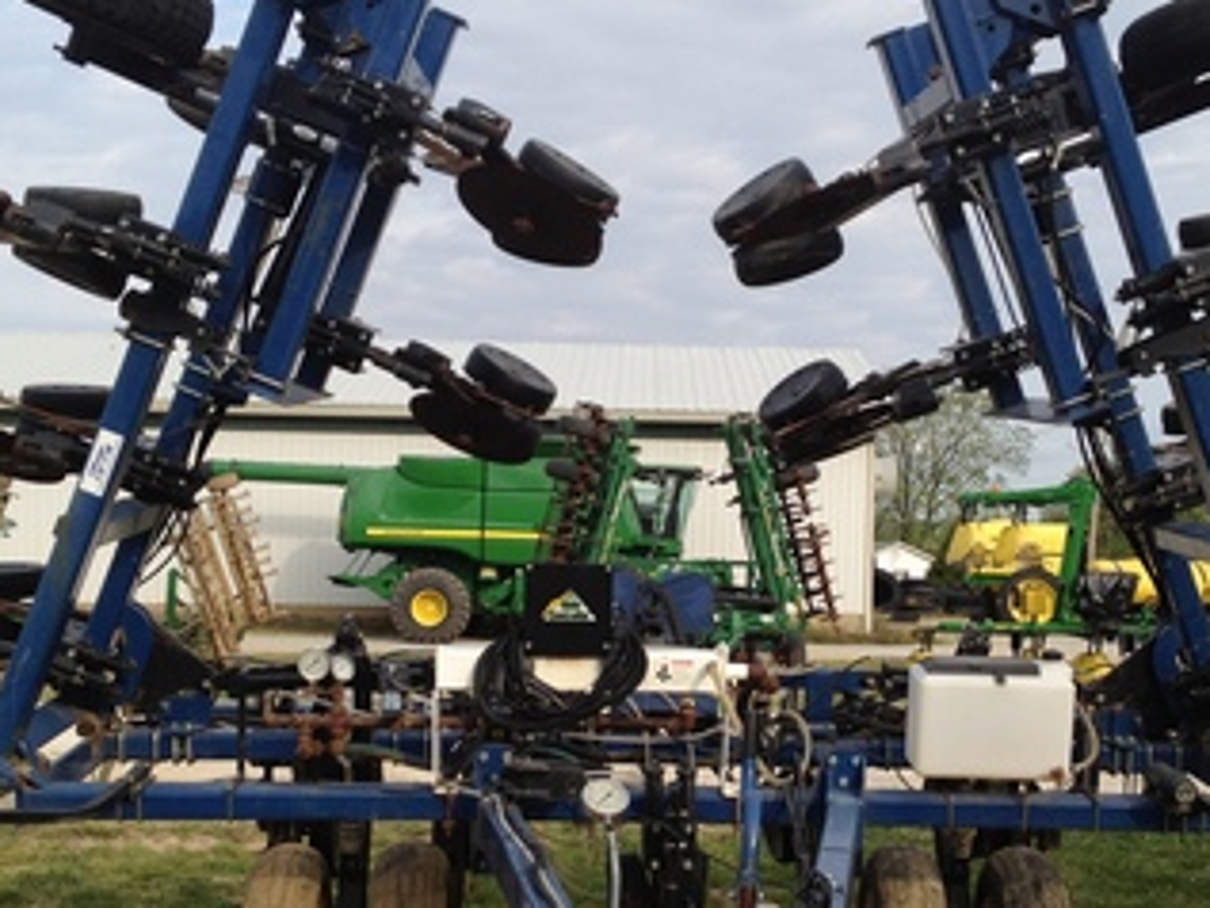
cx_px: 695
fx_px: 2098
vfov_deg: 24.3
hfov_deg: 32.1
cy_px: 591
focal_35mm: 60
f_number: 2.4
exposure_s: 1/1114
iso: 64
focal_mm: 4.28
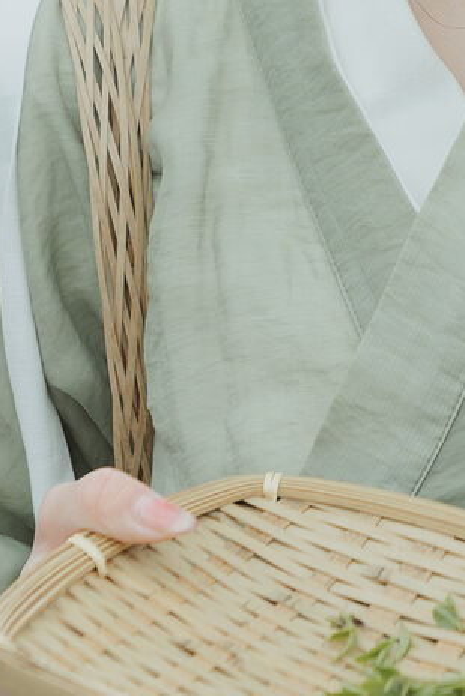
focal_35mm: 641
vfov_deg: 3.2
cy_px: 77
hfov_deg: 2.1
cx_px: 625
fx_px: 12409
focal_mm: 165
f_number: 4
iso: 320
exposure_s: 1/800
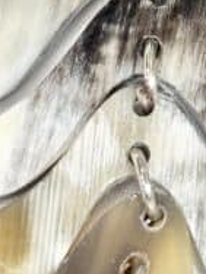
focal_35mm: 284
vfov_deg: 6.9
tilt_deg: -64.1
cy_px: -110
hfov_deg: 5.2
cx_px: 384
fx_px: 2246
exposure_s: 1/100
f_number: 1.6
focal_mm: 5.96
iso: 25
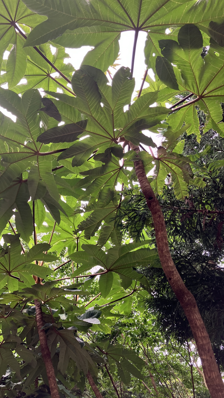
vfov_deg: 62.6
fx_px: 327
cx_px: 83
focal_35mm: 31
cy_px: 198
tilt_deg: +56.5
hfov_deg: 37.5
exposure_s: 1/139
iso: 40
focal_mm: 3.99
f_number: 1.8
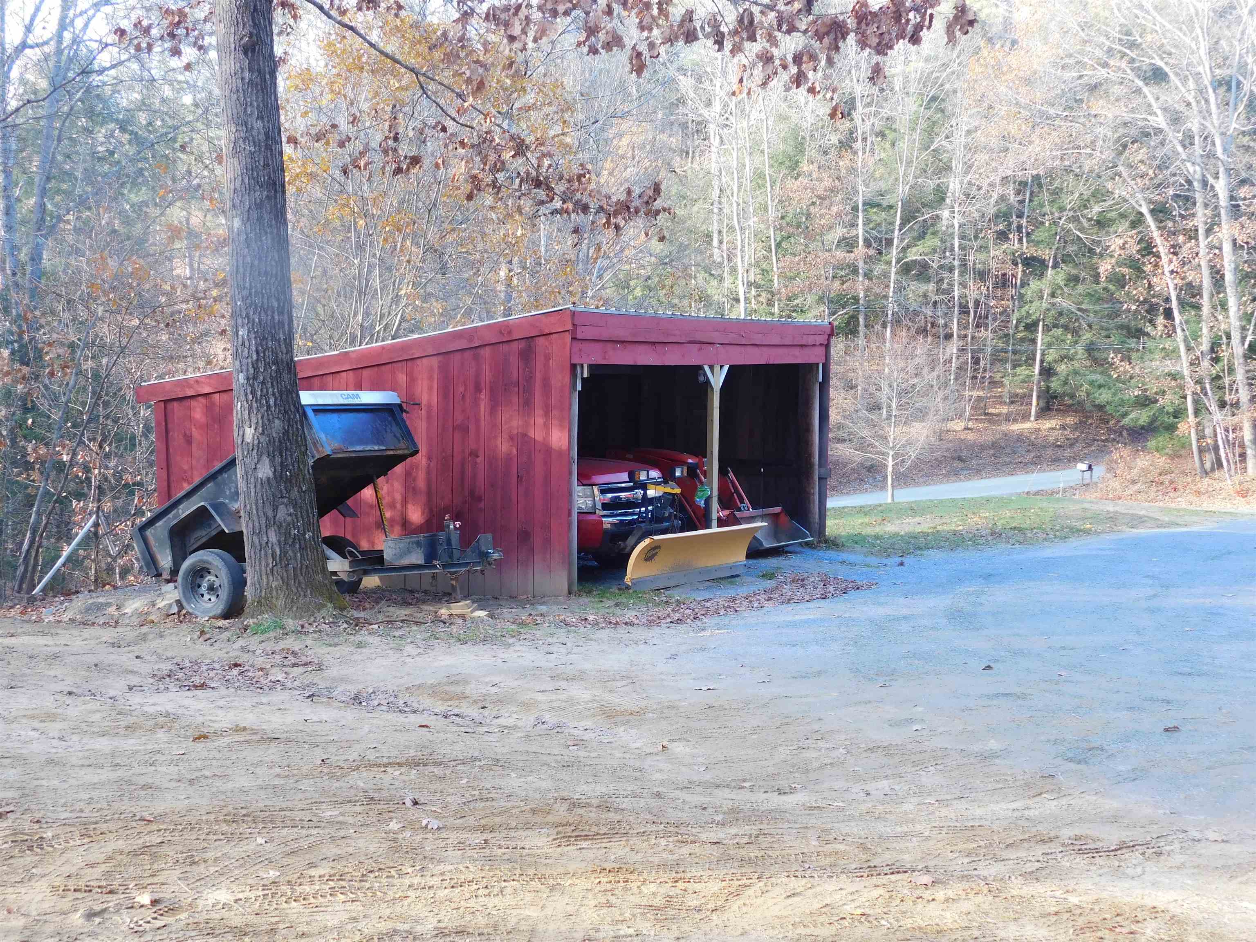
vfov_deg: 32.2
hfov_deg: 42.1
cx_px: 628
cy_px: 471
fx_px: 1633
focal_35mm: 45
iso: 125
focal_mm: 8
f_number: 3.7
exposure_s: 1/40
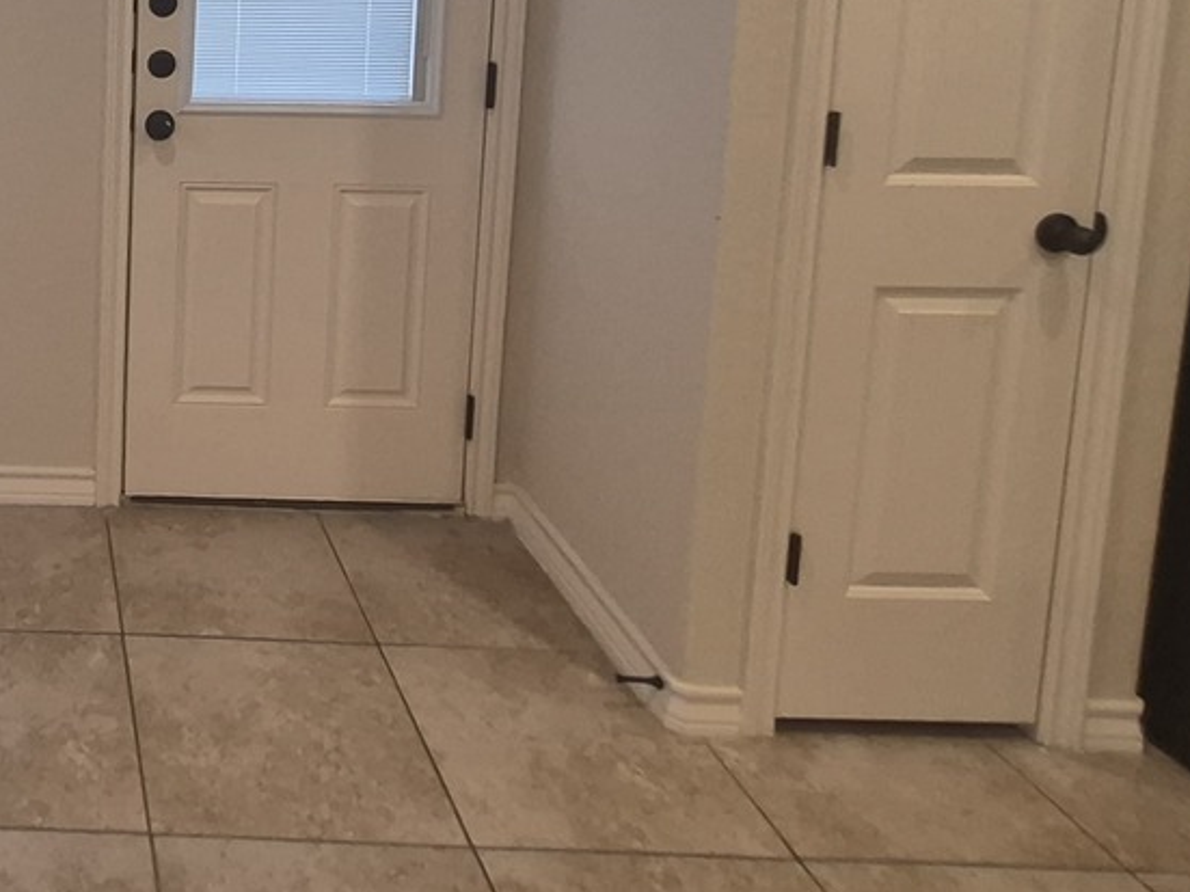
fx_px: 1169
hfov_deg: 45.8
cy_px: 11
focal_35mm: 34
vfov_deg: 37.5
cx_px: 13
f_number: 2.2
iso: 160
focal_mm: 1.74
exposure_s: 1/60
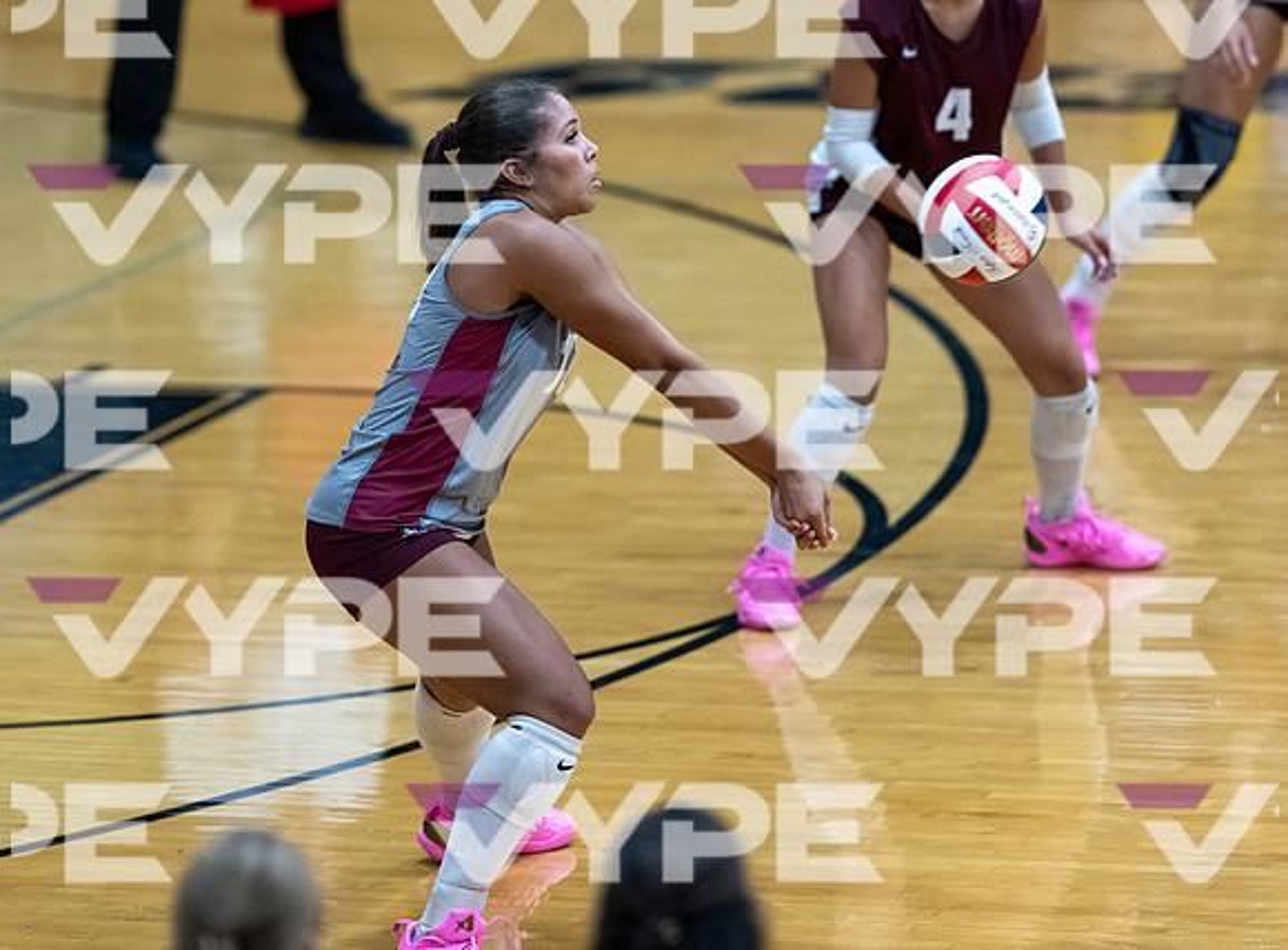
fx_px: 11899
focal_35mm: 322
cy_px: 238
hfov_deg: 6.2
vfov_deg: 4.6
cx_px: 531
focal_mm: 200
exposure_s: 1/1600
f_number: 2
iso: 3200
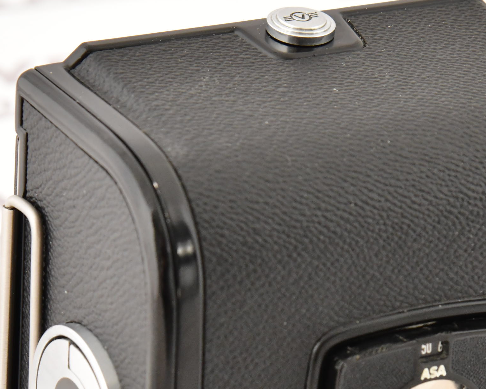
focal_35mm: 303
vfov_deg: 5.1
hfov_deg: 6.4
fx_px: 4358
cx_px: 297
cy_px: 389
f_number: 13
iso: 1600
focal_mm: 120
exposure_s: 1/160
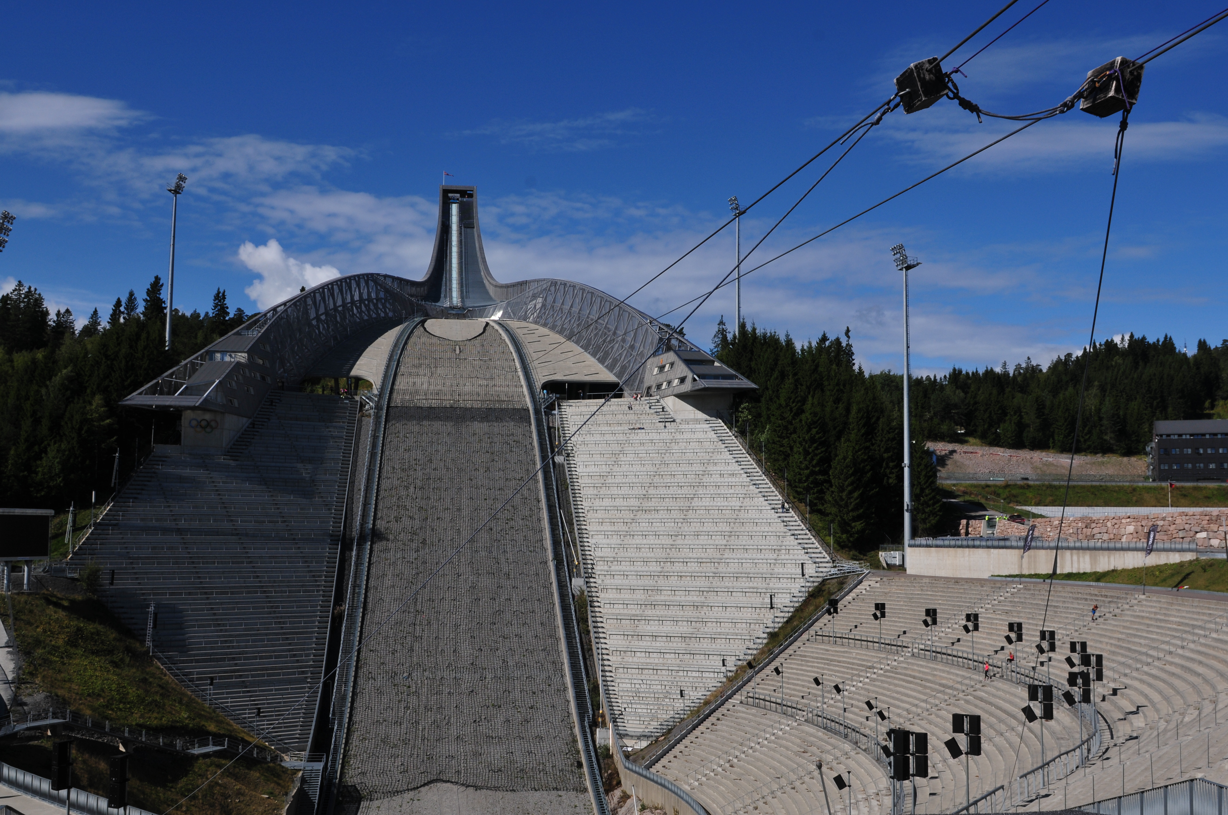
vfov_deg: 36.8
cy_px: 408
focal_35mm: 36
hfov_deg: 53.2
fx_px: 1226
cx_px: 614
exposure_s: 1/500
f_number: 11
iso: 200
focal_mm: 24
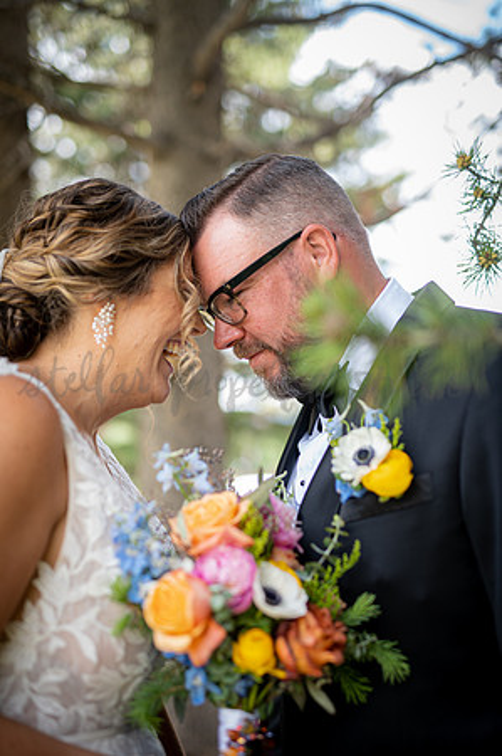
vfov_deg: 39.6
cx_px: 251
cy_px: 378
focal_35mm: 50
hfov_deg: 26.9
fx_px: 1048
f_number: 1.8
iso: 125
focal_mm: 50
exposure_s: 1/500
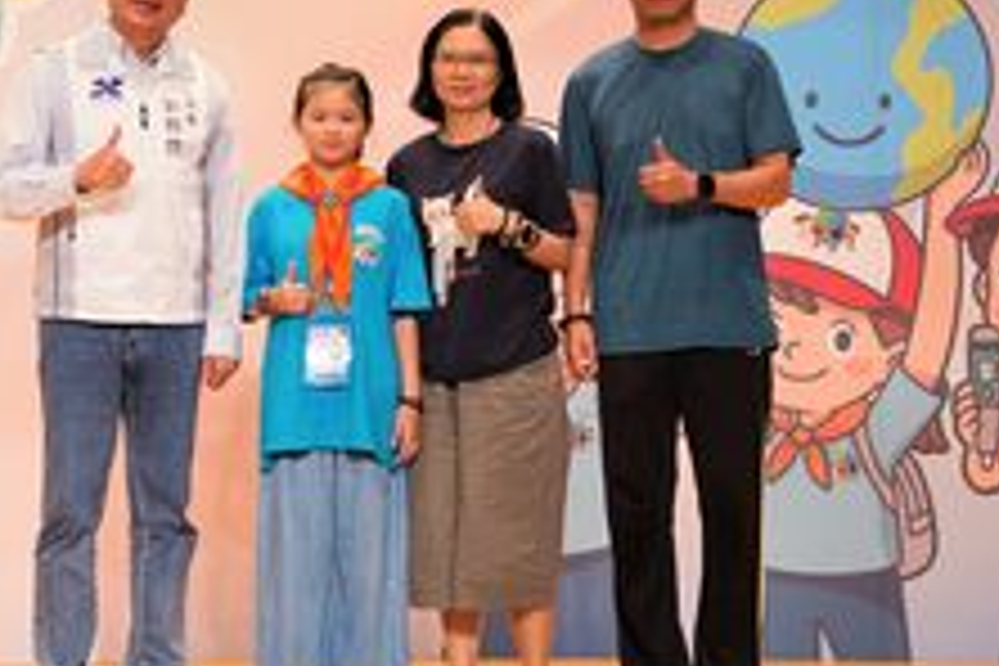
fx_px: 3337
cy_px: 169
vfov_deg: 11.4
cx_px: 387
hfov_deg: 17.0
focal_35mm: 120
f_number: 3.2
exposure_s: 1/100
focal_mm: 66.7
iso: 160
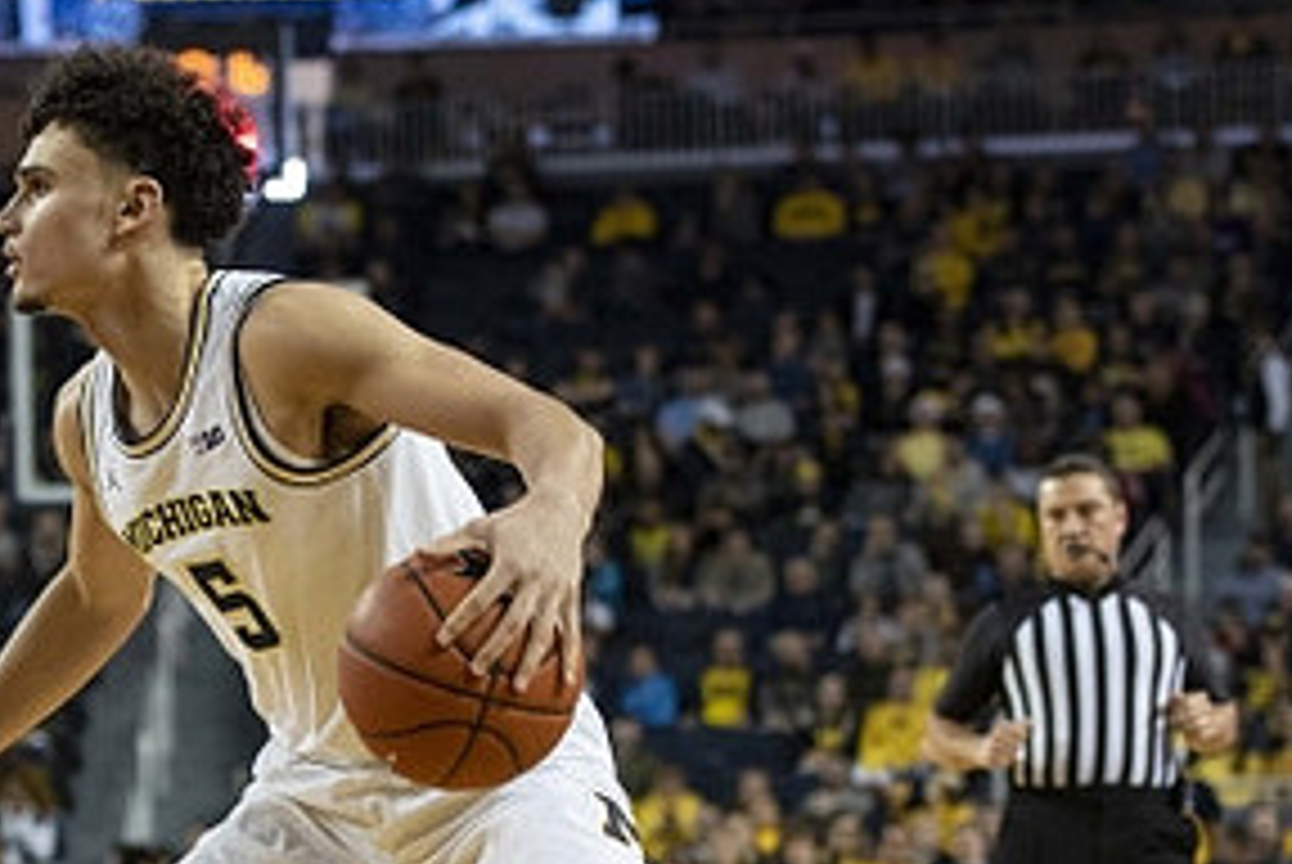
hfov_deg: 12.4
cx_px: 203
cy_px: 723
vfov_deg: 8.4
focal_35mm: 164
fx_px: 5892
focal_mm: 70
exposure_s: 1/1000
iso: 1600
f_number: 2.8
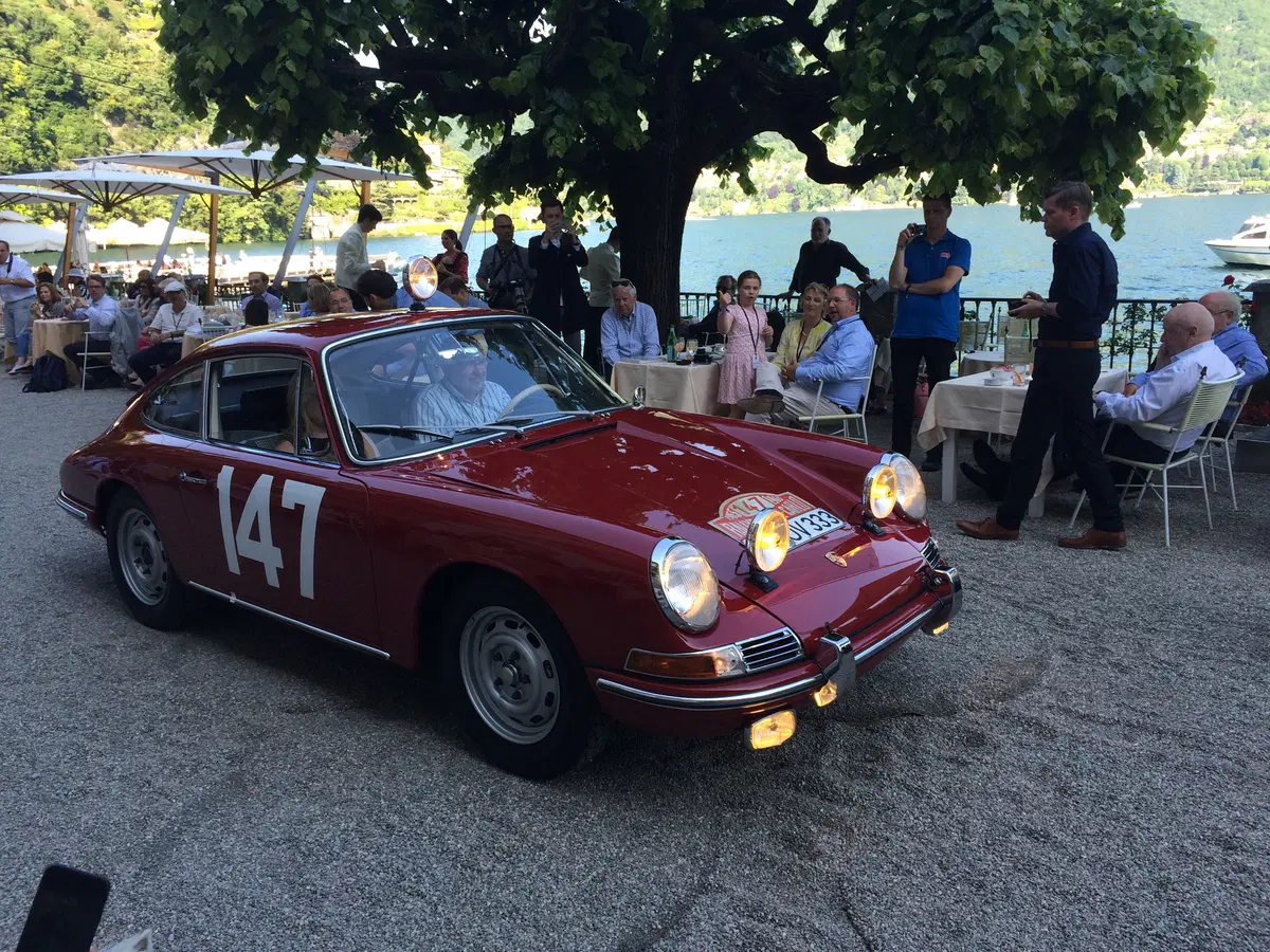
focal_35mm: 29
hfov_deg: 61.7
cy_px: 476
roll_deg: +3.2
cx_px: 635
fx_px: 1064
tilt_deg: -14.8
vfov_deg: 48.2
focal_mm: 4.15
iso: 32
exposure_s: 1/331
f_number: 2.2
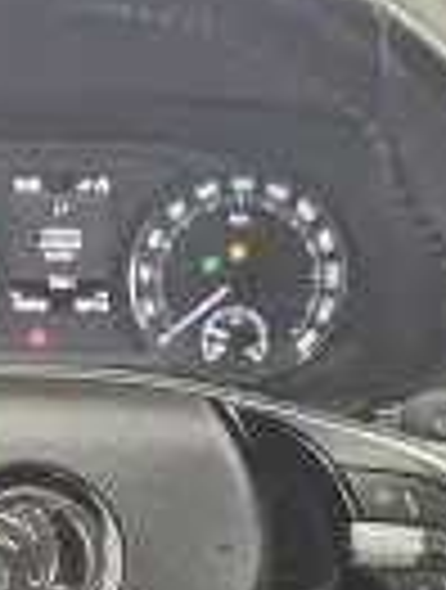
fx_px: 1077
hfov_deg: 22.7
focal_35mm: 63
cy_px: 504
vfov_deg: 29.6
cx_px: 27
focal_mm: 6.3
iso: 400
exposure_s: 1/100
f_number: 1.7
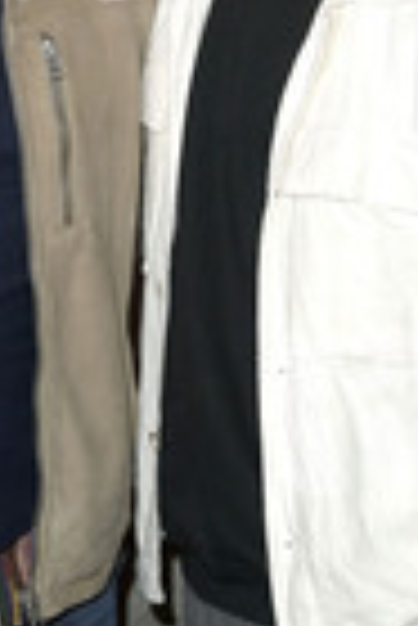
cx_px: 90
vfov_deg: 15.8
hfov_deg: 10.6
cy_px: 167
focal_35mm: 129
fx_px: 2241
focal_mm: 45
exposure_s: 1/200
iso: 500
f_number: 5
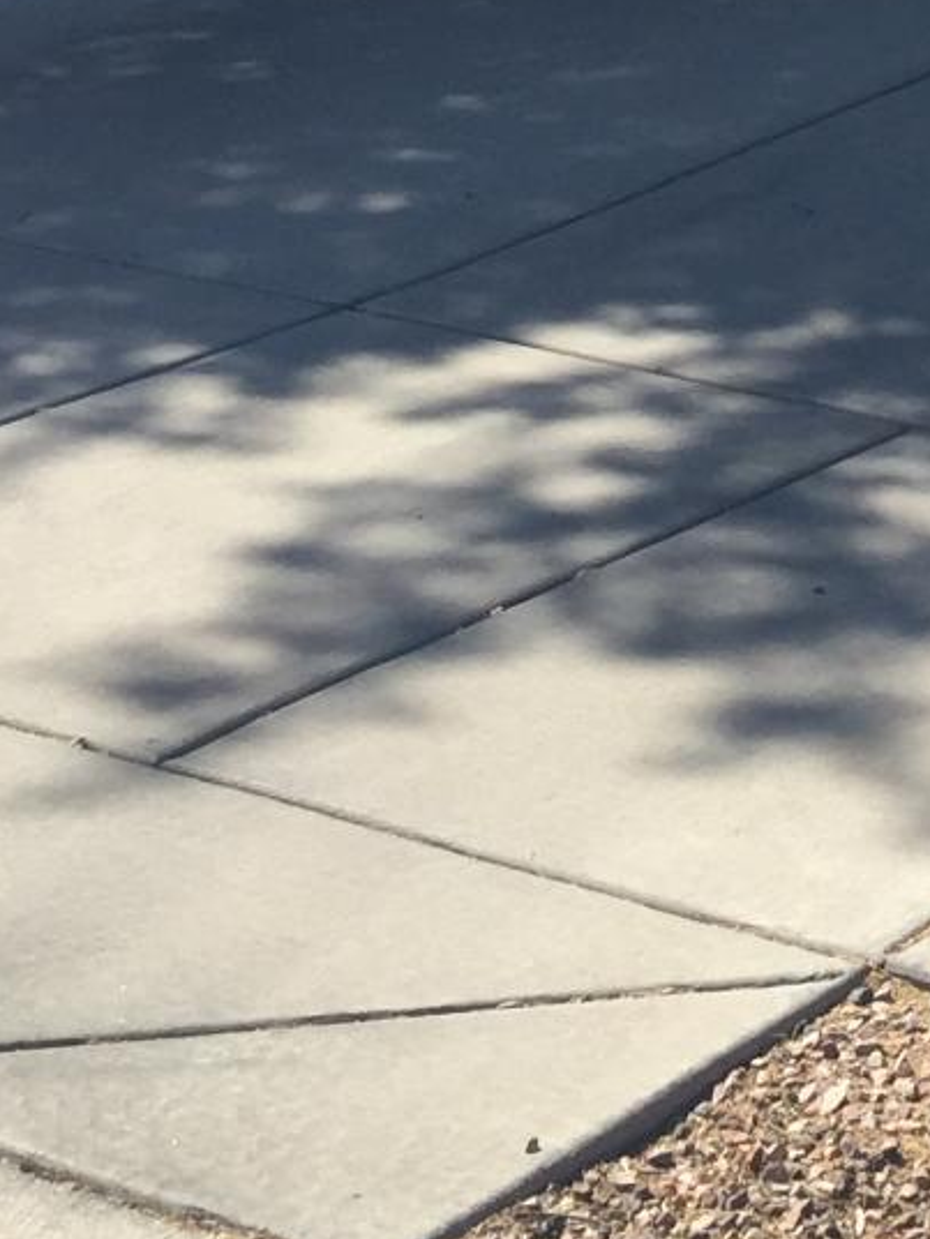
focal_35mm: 108
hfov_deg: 13.0
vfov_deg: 16.8
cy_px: -528
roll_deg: -1.4
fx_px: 3867
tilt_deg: -2.8
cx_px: 1378
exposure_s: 1/1582
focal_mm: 4.15
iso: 32
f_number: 2.2
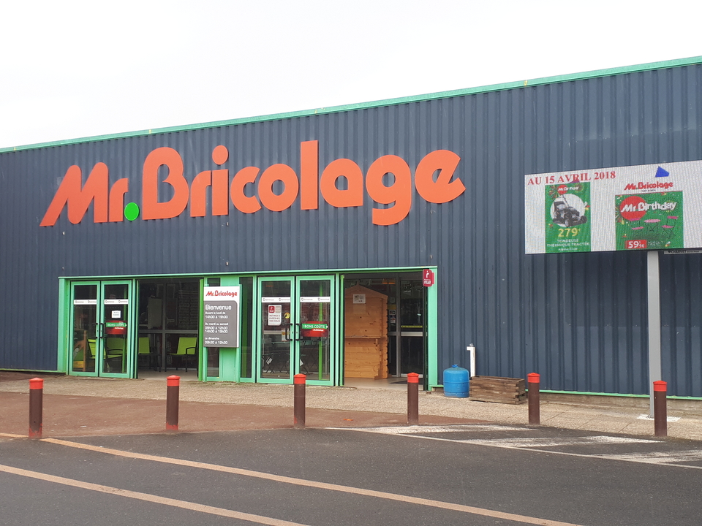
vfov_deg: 51.4
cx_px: 351
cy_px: 263
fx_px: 548
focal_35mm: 27
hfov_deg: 65.3
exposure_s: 1/250
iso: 40
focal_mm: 3.6
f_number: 1.9
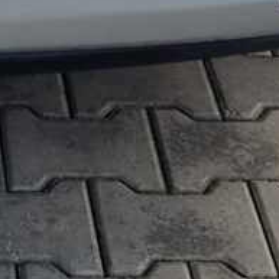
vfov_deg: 8.3
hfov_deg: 9.6
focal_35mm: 176
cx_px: -142
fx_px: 1605
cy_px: -574
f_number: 1.8
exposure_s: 1/512
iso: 50
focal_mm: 6.7
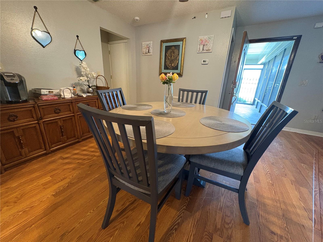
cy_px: 121
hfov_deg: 102.1
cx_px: 162
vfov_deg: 85.7
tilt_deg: -18.4
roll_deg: -1.1
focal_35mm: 14
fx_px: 131
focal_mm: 2.22
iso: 500
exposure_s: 1/60
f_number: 2.2
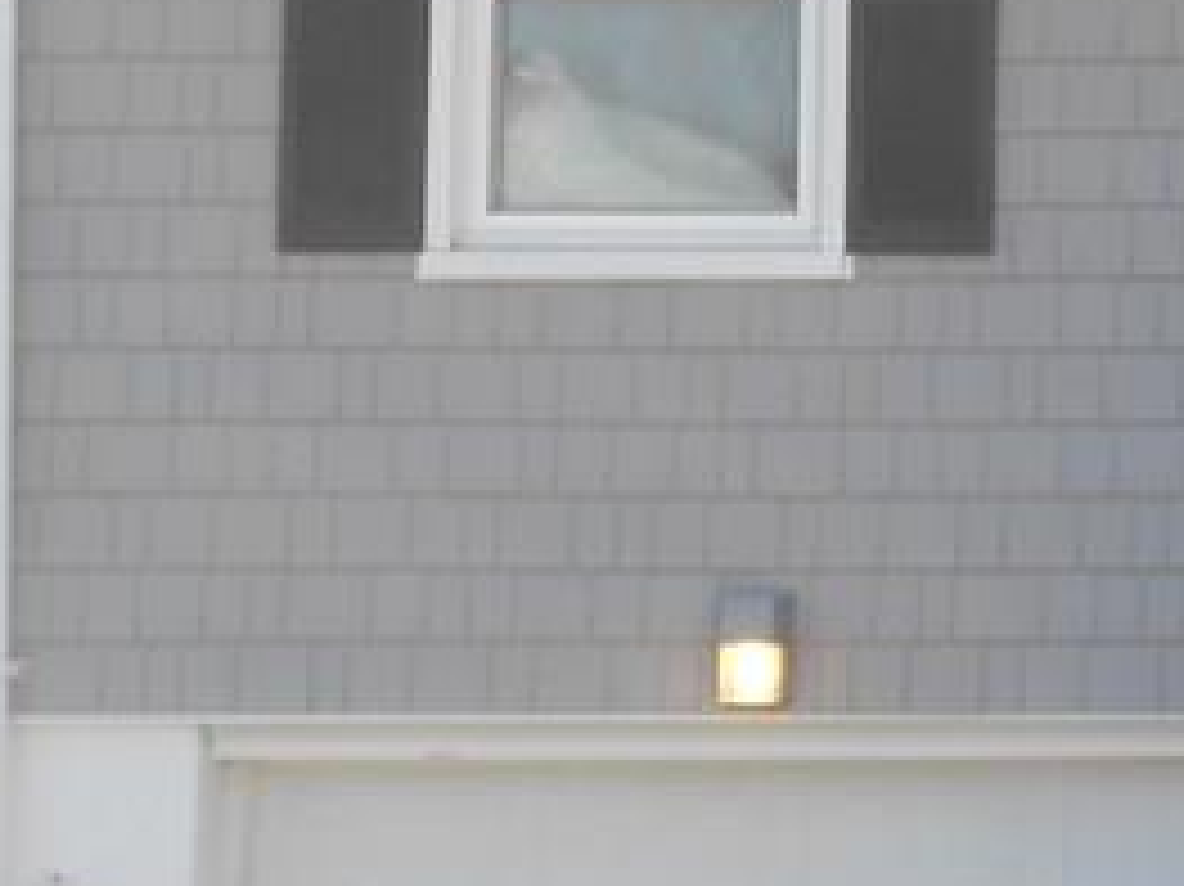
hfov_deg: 12.5
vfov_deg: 9.9
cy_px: -67
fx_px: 5060
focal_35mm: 148
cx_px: 1927
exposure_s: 1/160
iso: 80
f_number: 4.2
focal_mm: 6.8
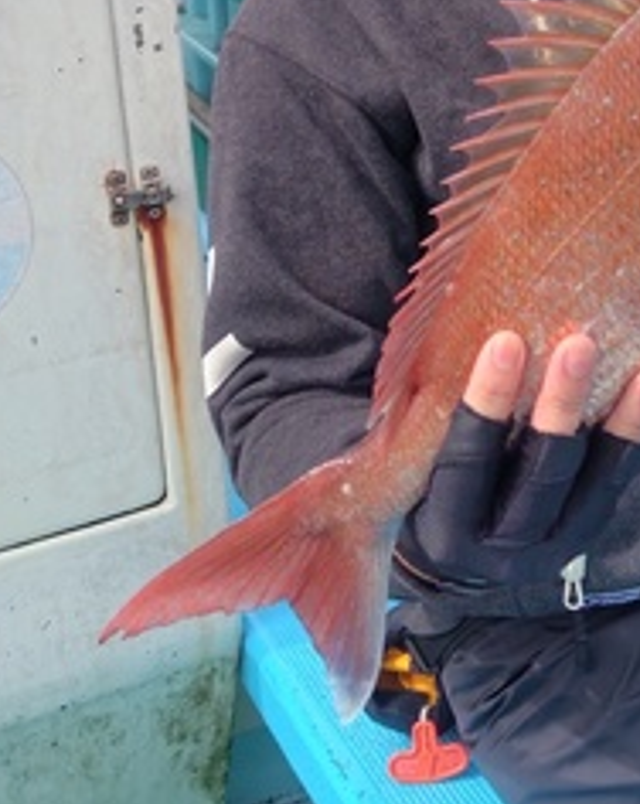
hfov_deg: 24.3
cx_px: 551
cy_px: 68
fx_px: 1448
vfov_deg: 29.6
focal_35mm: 61
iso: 50
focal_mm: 5.6
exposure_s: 1/1010
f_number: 1.9
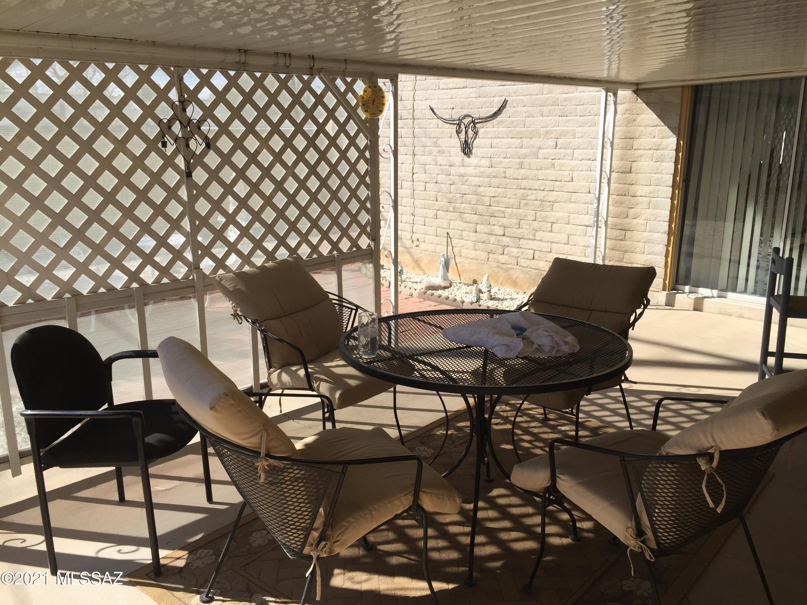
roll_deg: -0.8
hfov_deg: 61.7
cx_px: 404
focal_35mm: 29
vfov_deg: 48.2
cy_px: 302
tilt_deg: -12.9
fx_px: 676
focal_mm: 4.15
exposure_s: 1/1647
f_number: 2.2
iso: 32
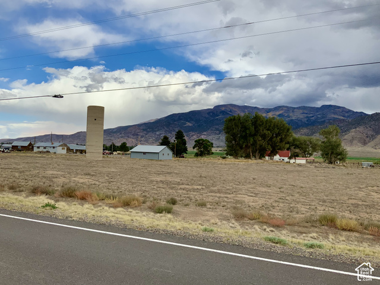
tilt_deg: -0.6
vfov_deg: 48.2
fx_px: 318
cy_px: 142
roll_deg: -1.5
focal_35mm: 29
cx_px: 190
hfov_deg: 61.7
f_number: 1.8
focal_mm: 3
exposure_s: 1/2320
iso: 20
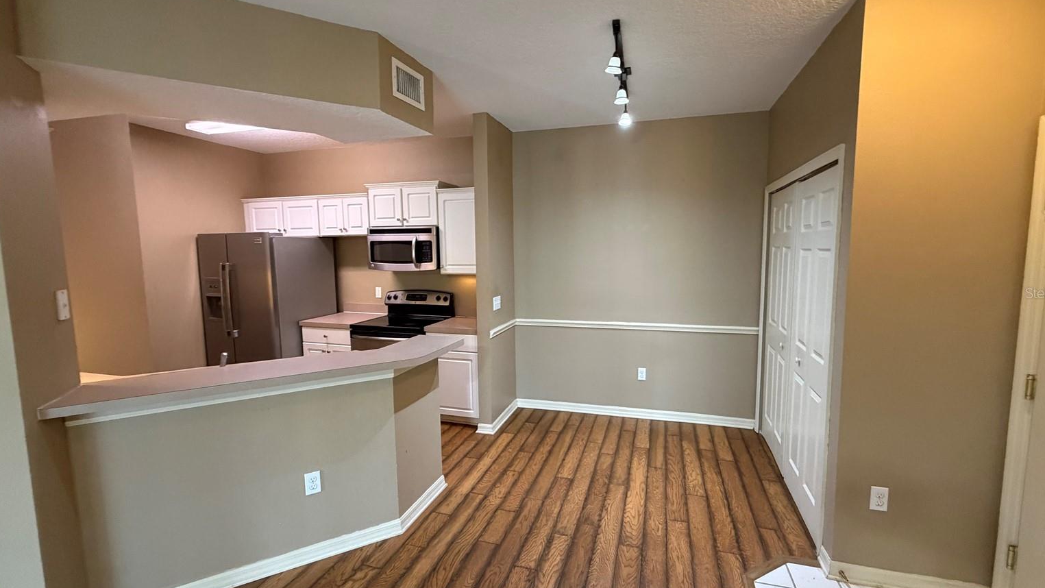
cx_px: 542
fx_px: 443
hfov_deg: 99.3
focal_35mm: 16
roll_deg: +0.8
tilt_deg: -5.2
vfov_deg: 67.1
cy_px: 293
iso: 500
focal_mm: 2.22
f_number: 2.2
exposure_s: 1/60
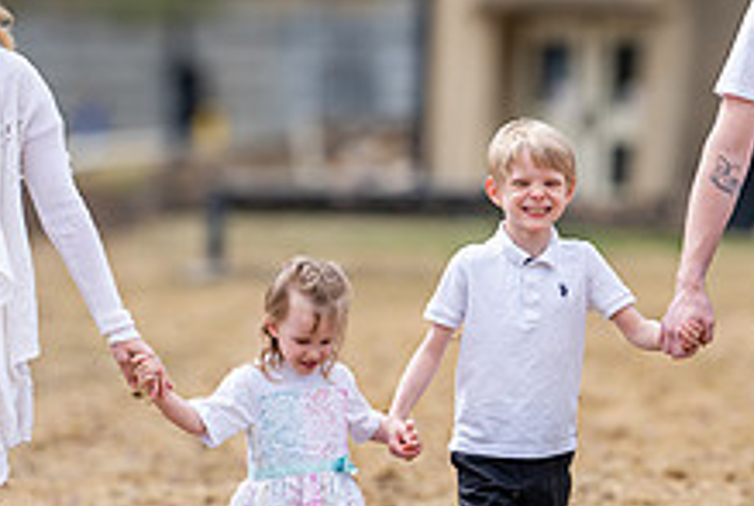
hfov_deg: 12.3
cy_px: 320
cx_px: 638
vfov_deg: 8.3
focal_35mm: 166
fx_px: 3484
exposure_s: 1/500
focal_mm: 50
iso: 100
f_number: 4
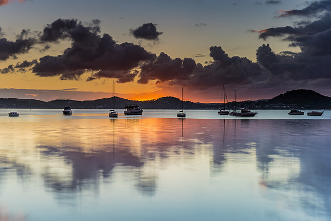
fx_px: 527
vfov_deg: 23.7
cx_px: 166
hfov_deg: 34.9
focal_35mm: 57
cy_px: 110
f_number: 11
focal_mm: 38
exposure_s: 2
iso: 50
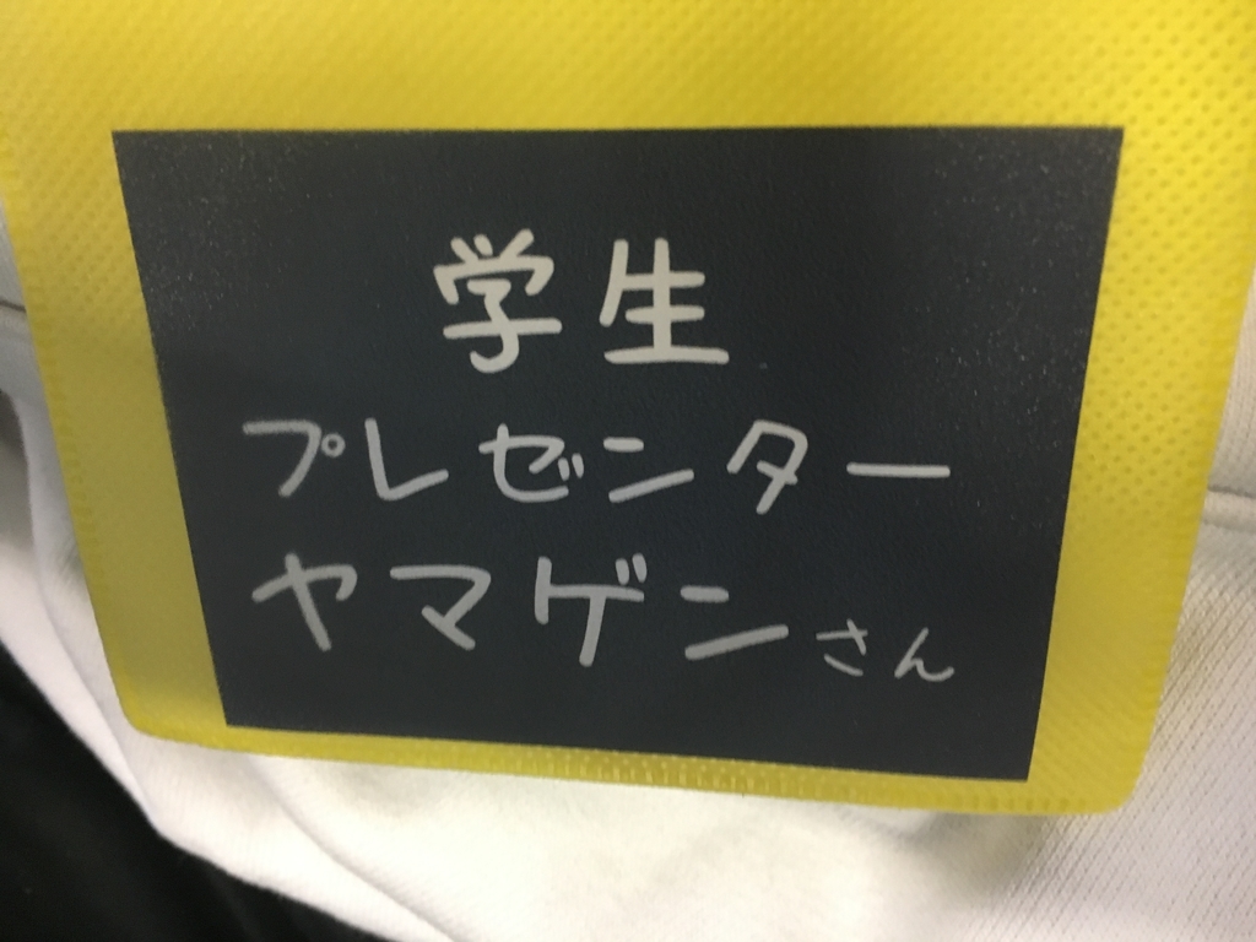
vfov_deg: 48.2
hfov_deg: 61.7
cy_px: 471
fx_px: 1052
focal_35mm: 29
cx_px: 628
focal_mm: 4.15
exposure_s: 1/24
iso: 200
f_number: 2.2
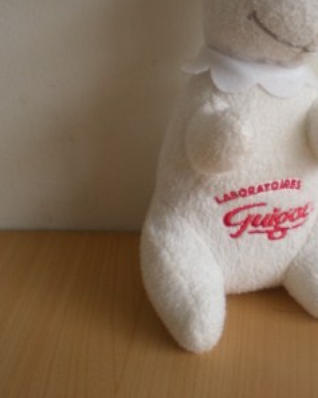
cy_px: 125
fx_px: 766
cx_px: 233
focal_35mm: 65
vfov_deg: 28.9
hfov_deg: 23.3
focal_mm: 6.3
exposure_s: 1/69
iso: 64
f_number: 3.1
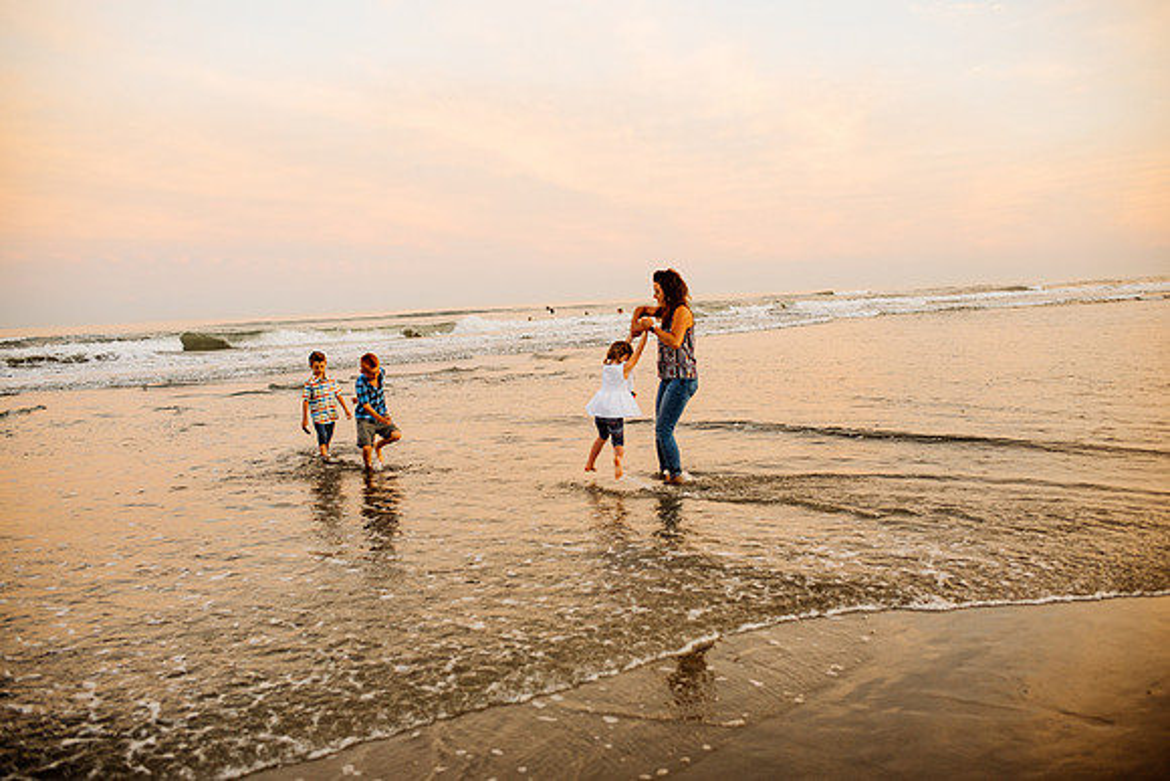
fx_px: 1138
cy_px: 390
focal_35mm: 35
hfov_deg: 54.4
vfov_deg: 37.9
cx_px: 585
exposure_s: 1/320
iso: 320
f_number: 2.8
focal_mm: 35
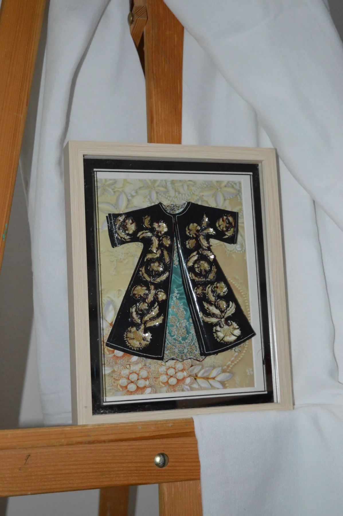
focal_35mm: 54
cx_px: 172
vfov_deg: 36.9
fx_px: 773
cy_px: 258
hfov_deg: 25.0
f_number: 4.8
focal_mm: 36
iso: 2500
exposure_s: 1/60
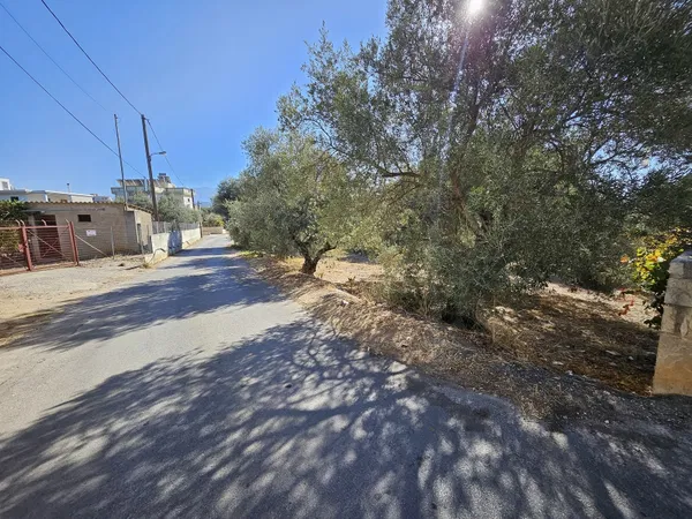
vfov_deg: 89.9
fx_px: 260
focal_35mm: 13
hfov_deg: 106.2
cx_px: 346
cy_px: 260
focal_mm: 1.74
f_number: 2.2
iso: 32
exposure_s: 1/574
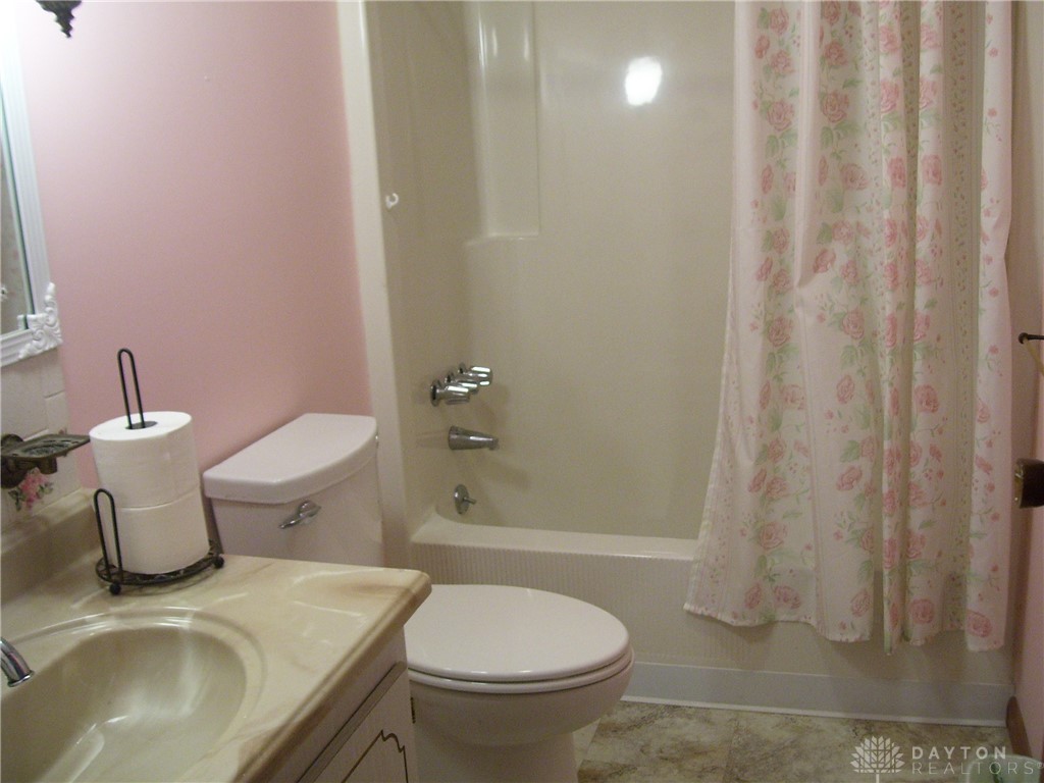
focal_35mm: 37
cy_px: 392
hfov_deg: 50.1
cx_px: 522
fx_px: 1116
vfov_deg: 38.7
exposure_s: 1/15
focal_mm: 6
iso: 160
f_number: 2.7
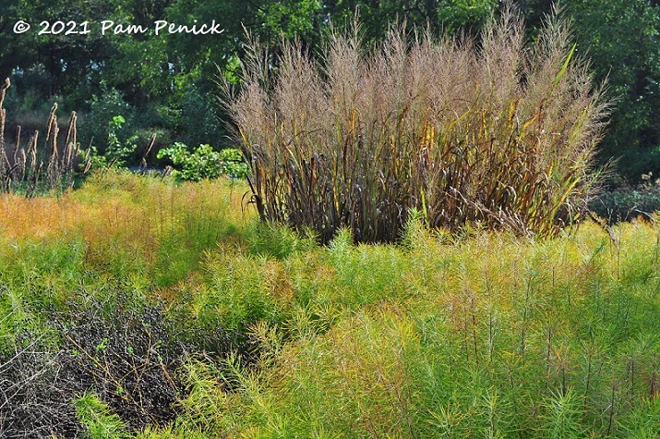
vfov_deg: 20.1
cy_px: 220
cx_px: 330
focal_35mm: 68
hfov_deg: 29.9
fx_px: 1236
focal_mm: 45
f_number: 10
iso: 250
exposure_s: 1/250
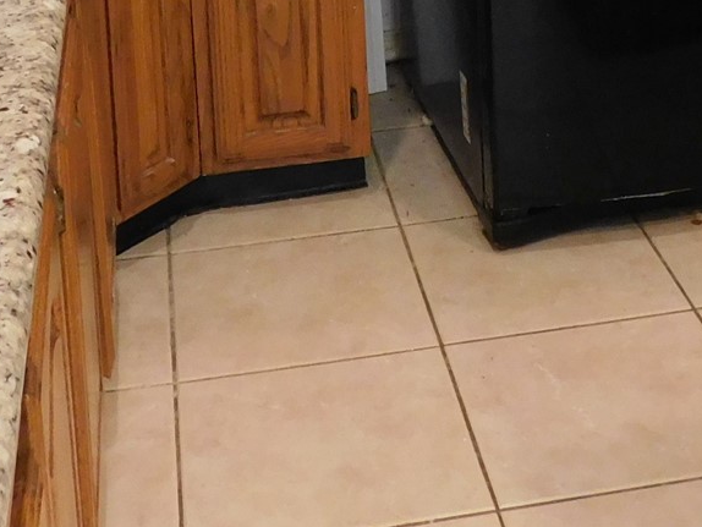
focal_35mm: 82
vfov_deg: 15.9
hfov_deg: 23.8
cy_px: -352
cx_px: 434
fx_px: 1664
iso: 400
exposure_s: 1/30
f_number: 3
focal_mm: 4
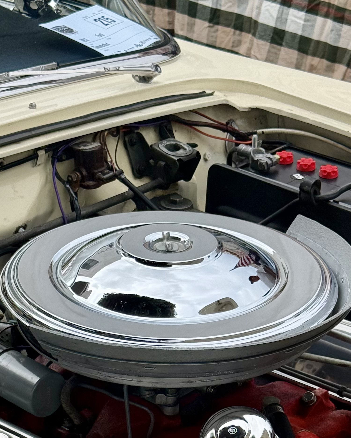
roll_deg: -0.8
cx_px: 152
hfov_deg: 15.2
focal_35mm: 101
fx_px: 1312
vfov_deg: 18.6
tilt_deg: -34.0
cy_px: 415
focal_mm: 6.76
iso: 80
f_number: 1.78
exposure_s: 1/875
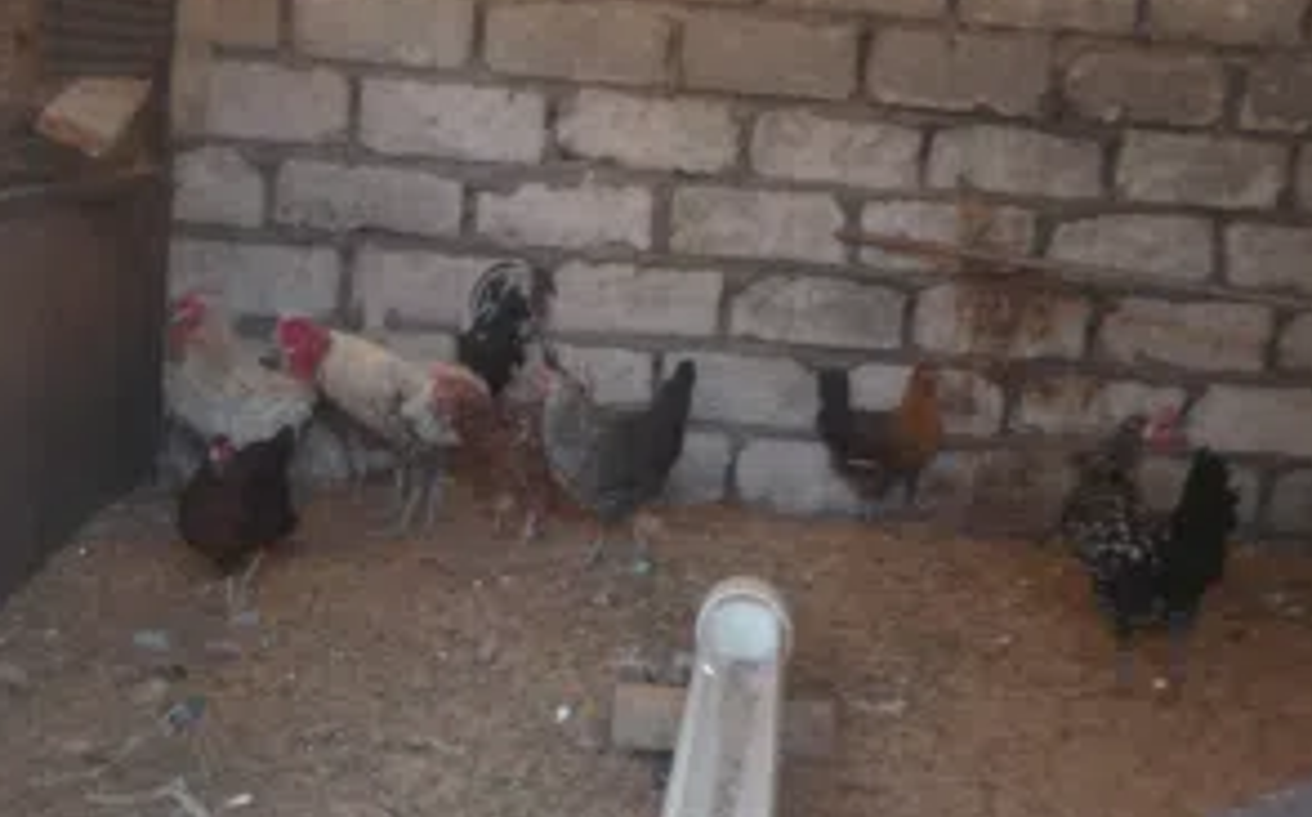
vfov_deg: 32.6
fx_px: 1393
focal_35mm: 39
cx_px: 660
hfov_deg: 50.4
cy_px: 326
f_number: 1.8
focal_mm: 4
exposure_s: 1/50
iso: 160
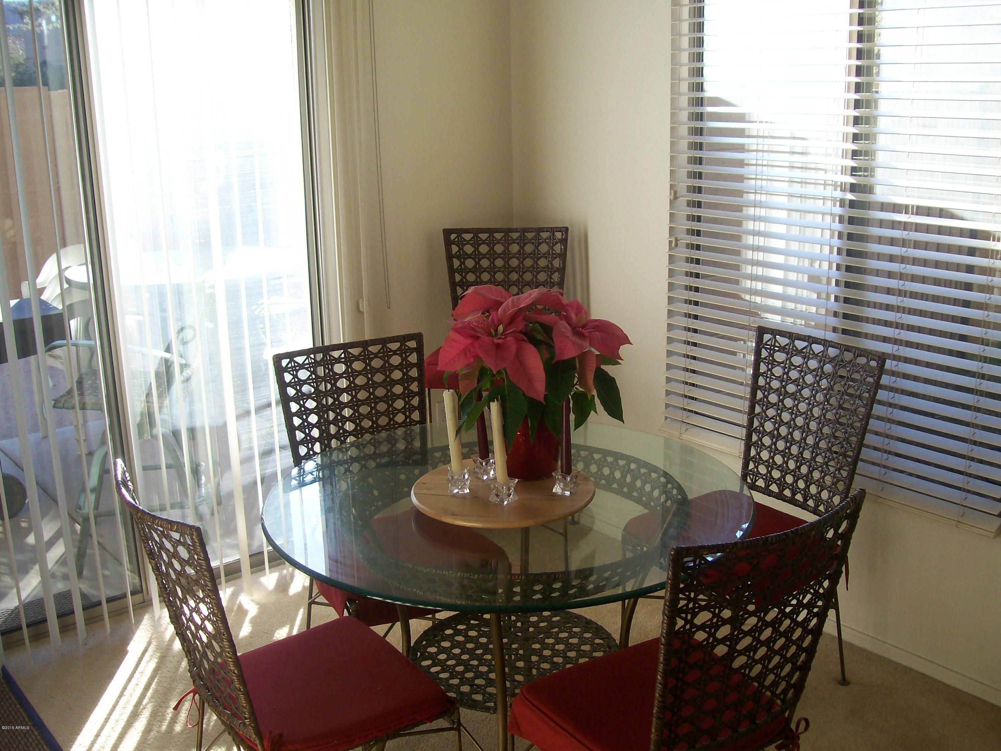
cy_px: 376
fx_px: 1041
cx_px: 500
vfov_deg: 39.7
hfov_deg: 51.4
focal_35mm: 36
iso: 80
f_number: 2.7
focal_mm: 6
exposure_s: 1/116
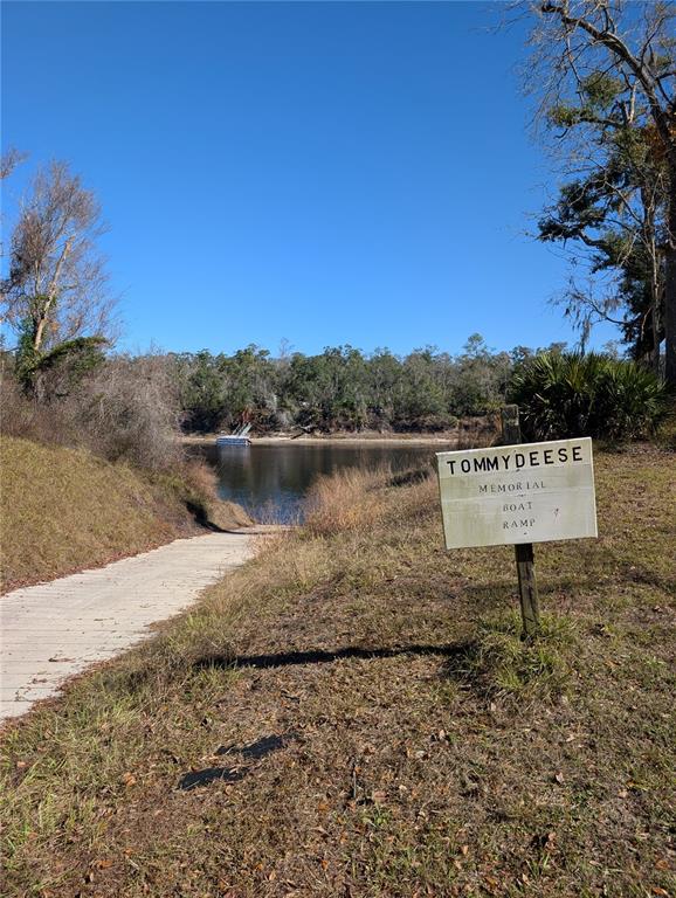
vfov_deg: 71.5
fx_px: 624
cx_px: 338
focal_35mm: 24
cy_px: 449
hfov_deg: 56.9
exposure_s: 1/962
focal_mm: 6.9
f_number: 1.68
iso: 21
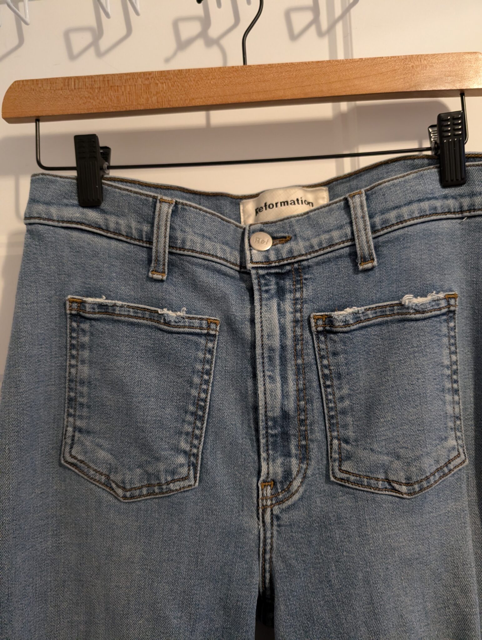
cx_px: 241
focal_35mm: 24
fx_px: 444
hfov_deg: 56.9
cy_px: 320
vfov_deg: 71.5
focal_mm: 6.9
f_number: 1.68
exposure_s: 1/120
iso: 1437
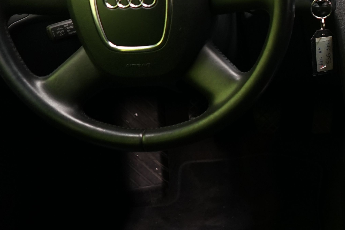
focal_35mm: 83
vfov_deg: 16.4
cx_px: 415
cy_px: 134
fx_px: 795
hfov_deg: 22.5
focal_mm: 28
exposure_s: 1/30
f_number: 3.5
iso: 640
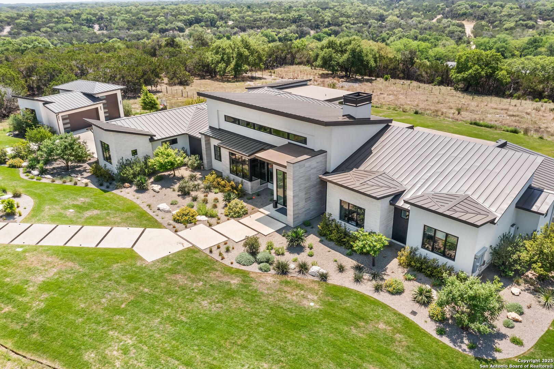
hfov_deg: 65.5
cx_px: 277
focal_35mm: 28
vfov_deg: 46.4
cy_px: 184
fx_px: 431
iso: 100
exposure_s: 1/120
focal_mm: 10.26
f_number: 5.6
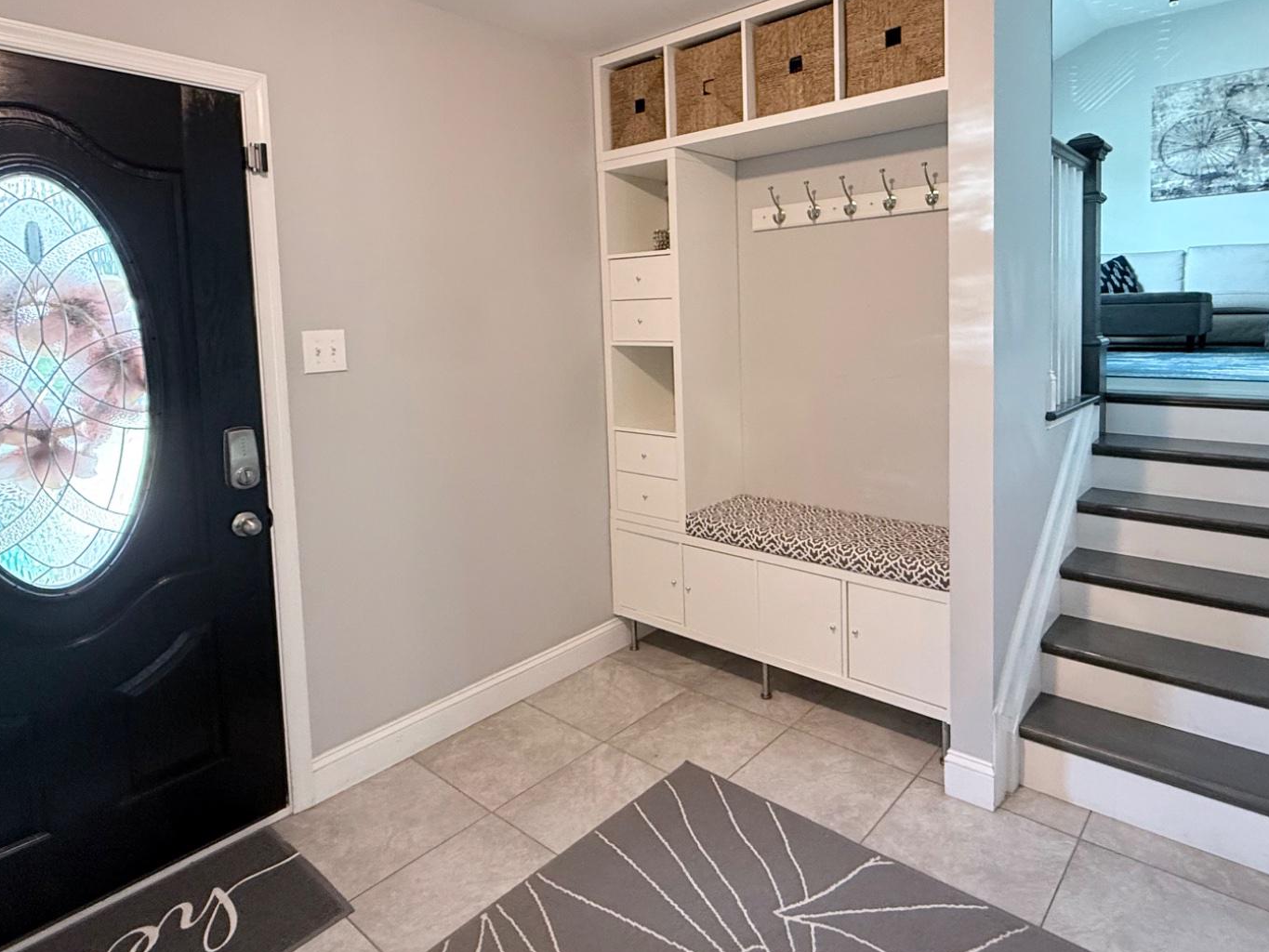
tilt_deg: -3.0
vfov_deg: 62.7
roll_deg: +1.8
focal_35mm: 21
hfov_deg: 78.8
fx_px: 770
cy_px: 369
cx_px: 693
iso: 400
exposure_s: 1/60
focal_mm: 2.22
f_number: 2.2
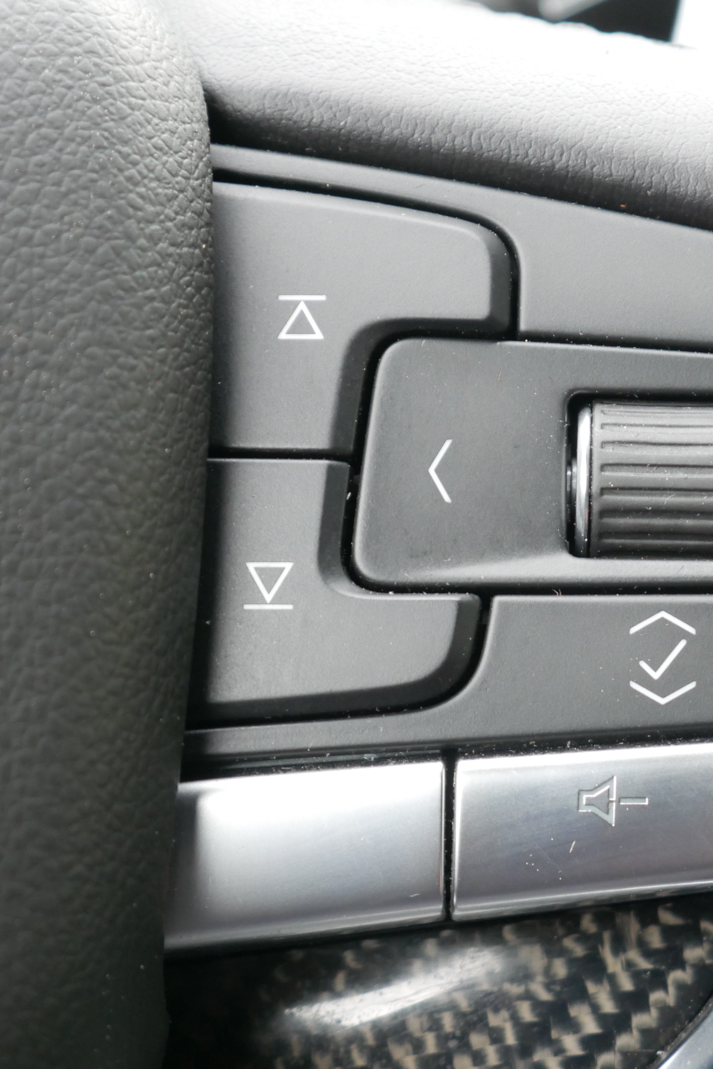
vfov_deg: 21.5
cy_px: 536
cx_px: 579
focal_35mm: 95
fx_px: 2822
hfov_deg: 14.3
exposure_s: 1/80
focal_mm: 34
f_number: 5.4
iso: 1250
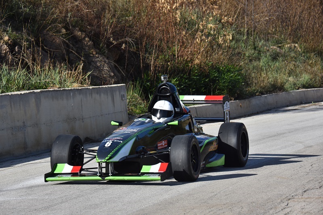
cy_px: 108
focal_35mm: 180
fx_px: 1615
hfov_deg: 11.4
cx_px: 162
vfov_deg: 7.6
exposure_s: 1/1600
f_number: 7.1
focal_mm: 120
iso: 400
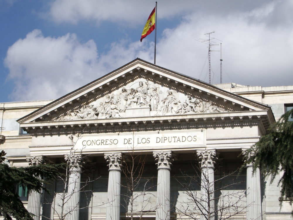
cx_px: 146
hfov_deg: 26.3
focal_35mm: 74
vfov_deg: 19.9
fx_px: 626
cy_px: 110
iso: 50
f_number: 6.2
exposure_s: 1/400
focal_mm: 12.2
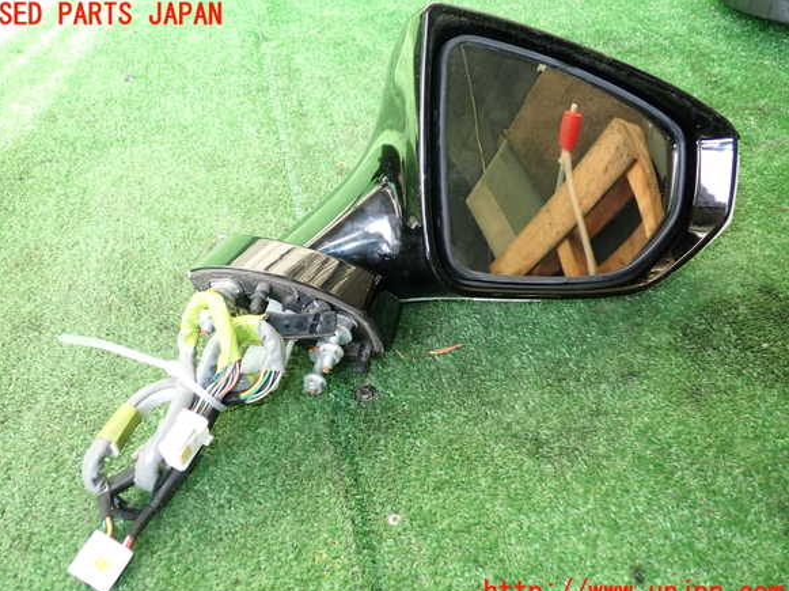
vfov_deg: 45.4
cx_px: 383
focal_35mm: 31
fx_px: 706
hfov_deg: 58.4
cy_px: 304
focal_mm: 5.4
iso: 200
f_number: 2.3
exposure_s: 1/60
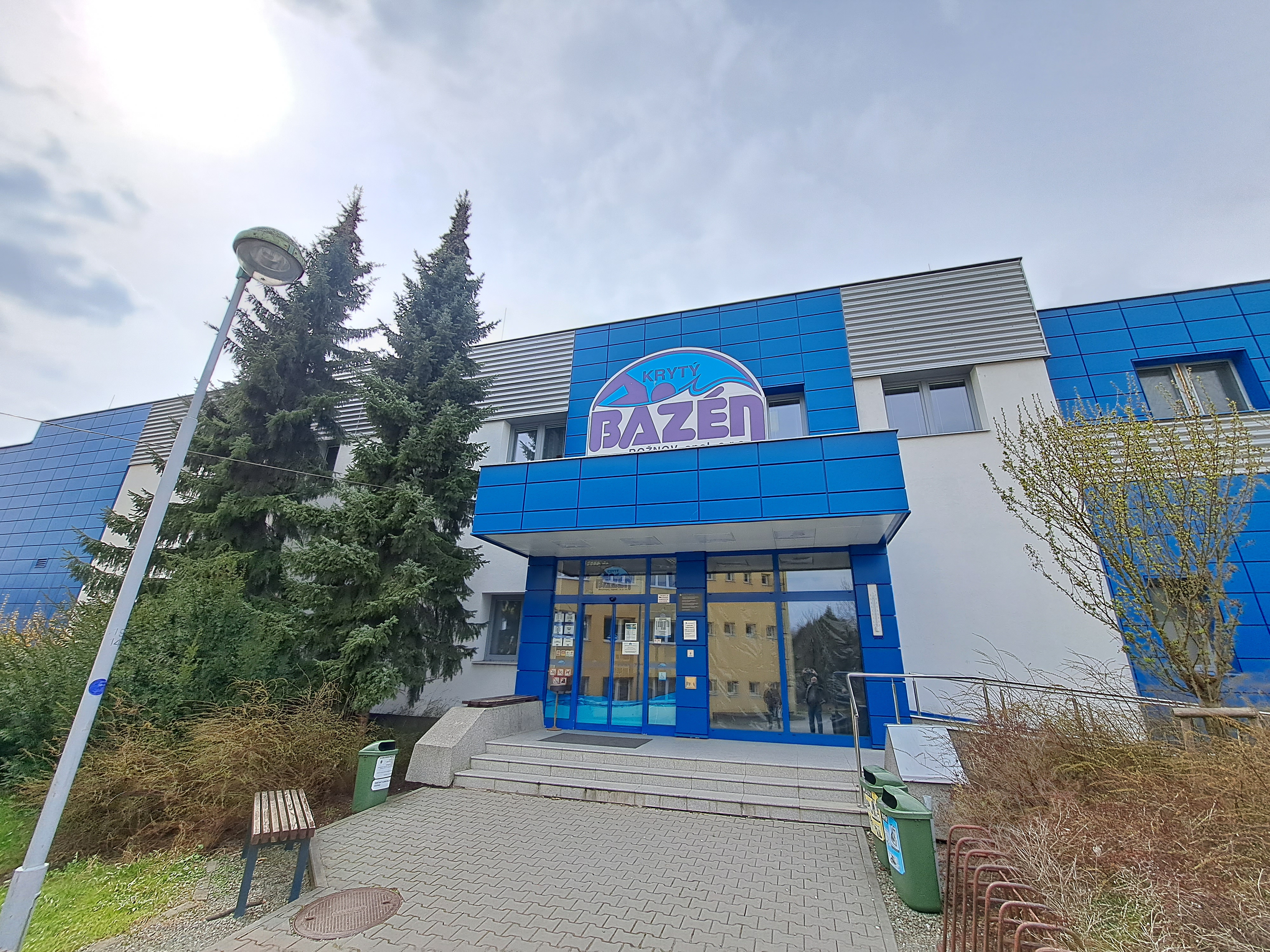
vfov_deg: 89.9
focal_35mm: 13
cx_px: 635
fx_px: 477
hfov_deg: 106.2
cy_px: 476
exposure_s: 1/818
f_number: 2.2
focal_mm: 1.74
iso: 50
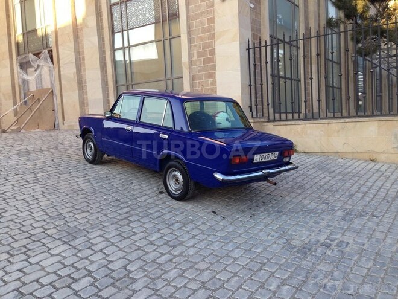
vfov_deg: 42.9
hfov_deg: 55.4
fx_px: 379
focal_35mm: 33
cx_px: 199
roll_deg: +3.4
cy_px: 150
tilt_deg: -3.1
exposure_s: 1/166
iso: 50
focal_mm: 4.12
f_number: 2.4
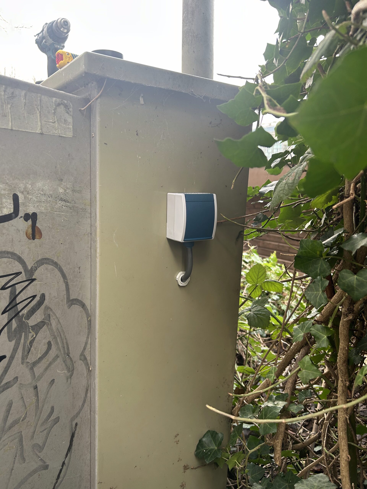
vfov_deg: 67.3
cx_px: 184
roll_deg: +2.9
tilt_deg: -13.8
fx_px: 368
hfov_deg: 53.1
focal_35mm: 26
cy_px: 244
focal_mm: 5.7
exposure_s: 1/121
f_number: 1.5
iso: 80
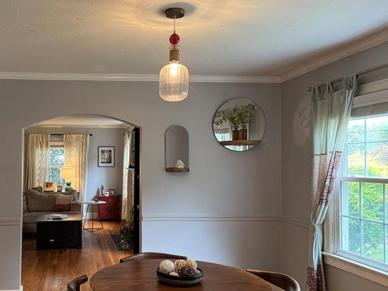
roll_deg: -0.5
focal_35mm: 35
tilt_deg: +0.8
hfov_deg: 51.0
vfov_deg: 40.7
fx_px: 392
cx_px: 111
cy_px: 155
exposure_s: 1/60
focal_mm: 6.76
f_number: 1.78
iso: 250
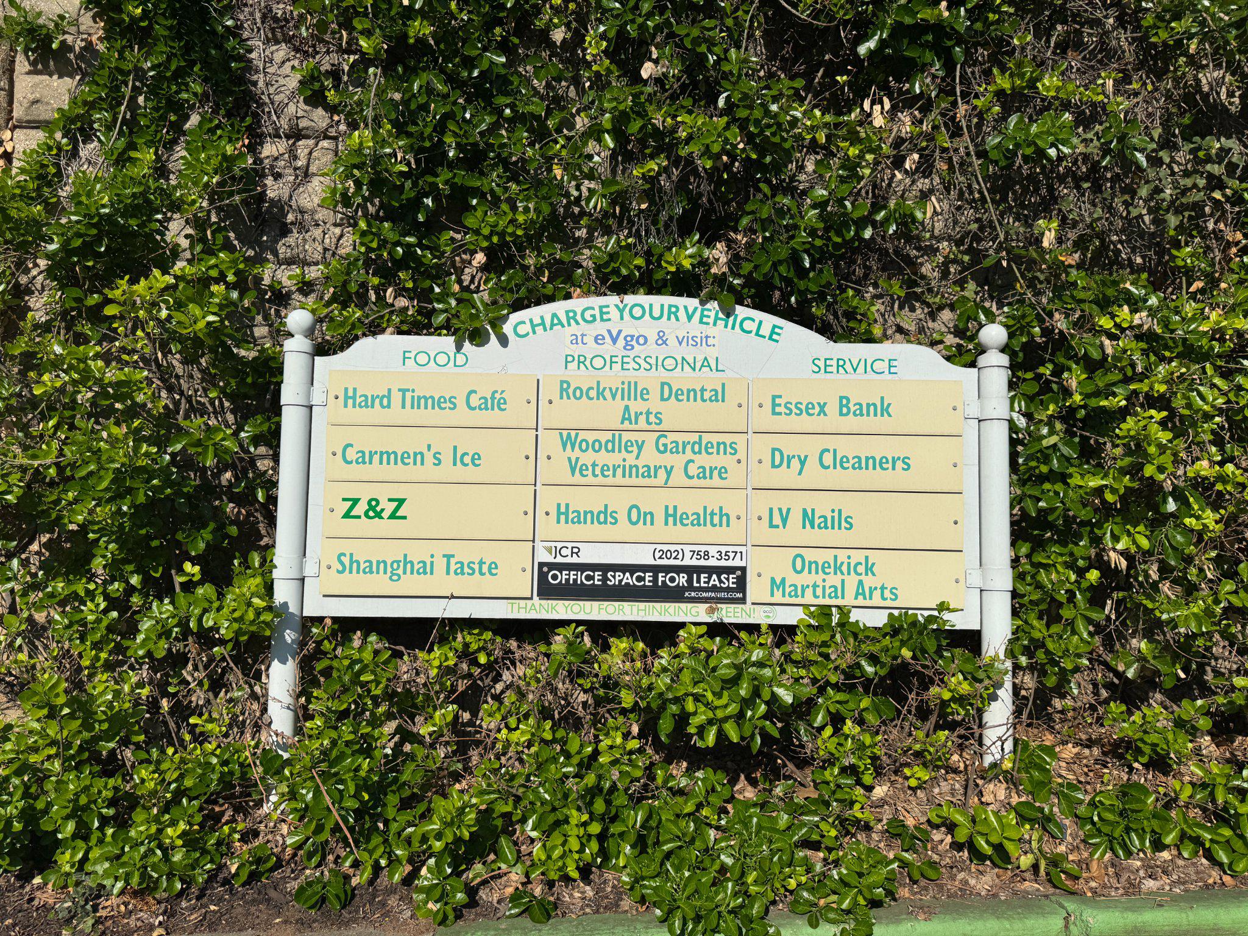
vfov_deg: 56.8
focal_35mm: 24
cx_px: 624
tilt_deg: +3.6
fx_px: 865
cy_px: 468
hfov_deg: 71.6
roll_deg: -0.7
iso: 80
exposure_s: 1/28571
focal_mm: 6.76
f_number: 1.78
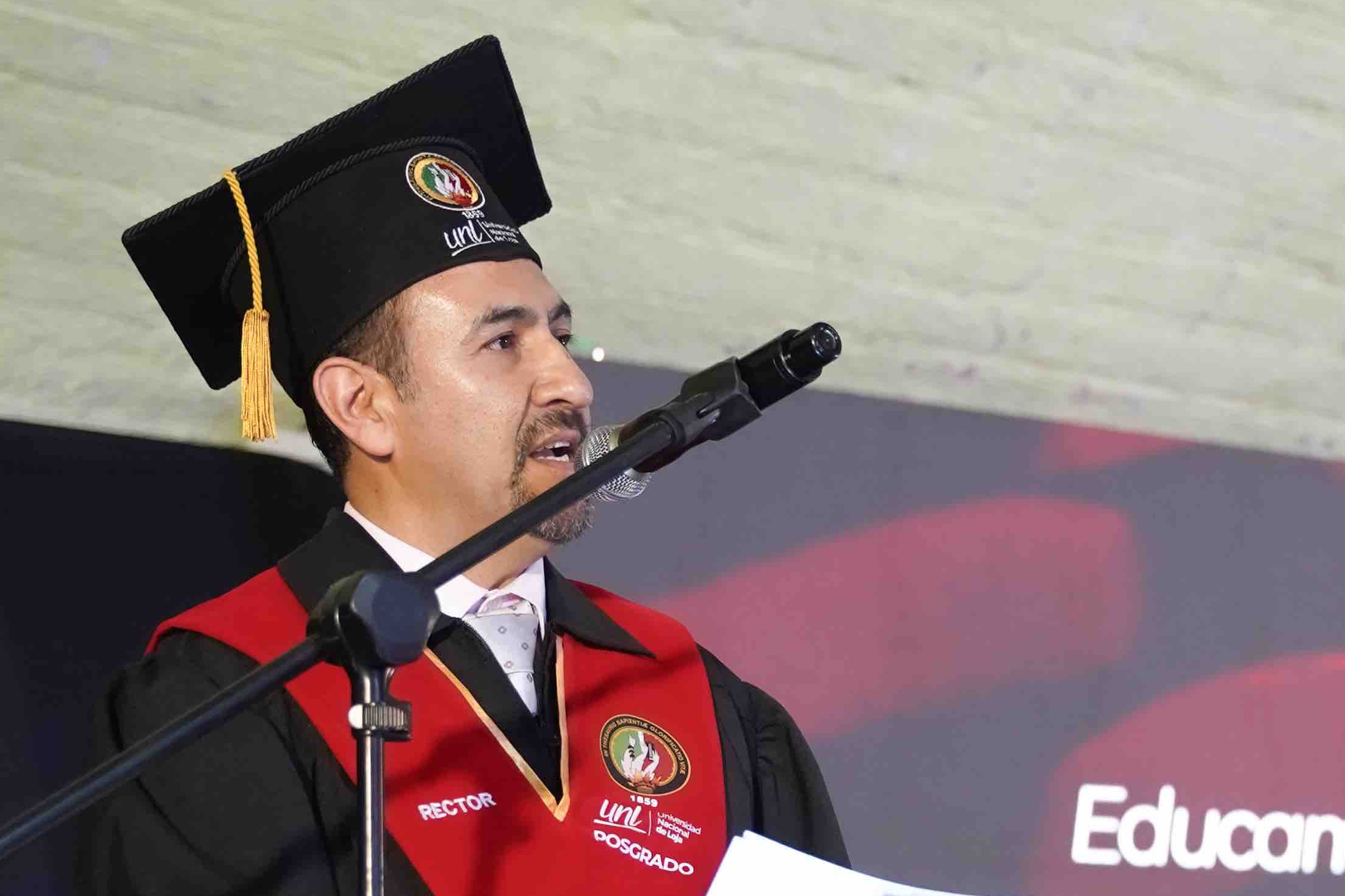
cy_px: 933
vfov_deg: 13.5
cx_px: 1327
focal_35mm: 100
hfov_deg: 19.8
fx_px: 3732
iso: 2500
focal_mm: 36.7
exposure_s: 1/250
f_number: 2.8
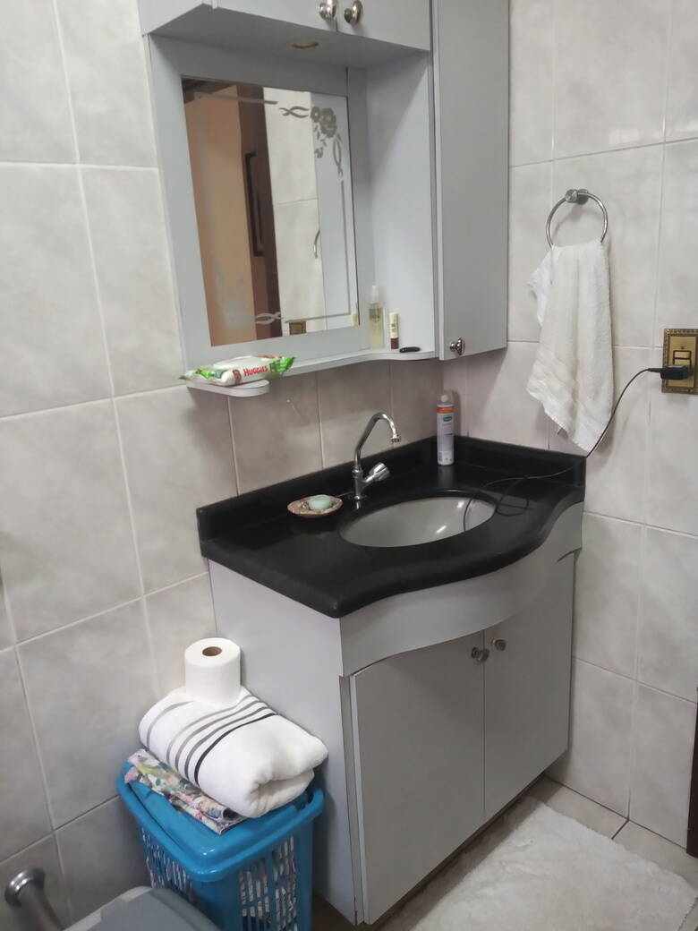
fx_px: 538
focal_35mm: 20
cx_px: 349
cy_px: 466
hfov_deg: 66.0
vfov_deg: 81.7
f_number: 2
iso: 427
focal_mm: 3.54
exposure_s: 1/24
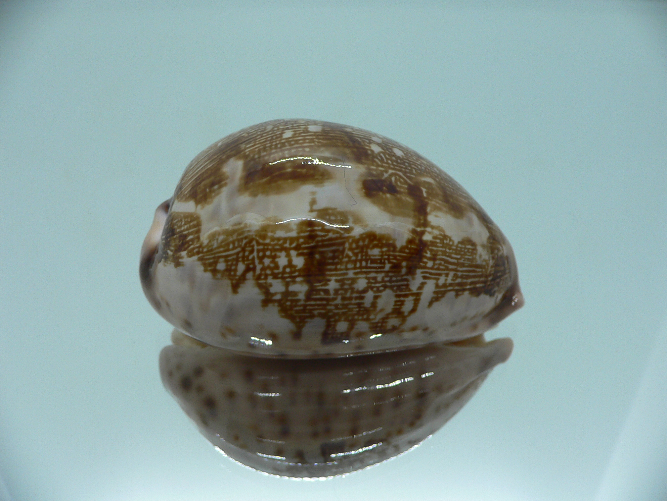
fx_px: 674
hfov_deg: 52.6
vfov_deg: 40.7
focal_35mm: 35
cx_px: 334
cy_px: 250
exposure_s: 1/60
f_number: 2.8
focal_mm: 4.6
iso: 100
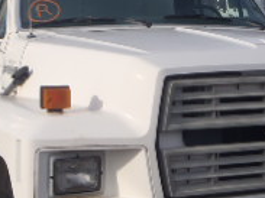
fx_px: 750
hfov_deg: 20.0
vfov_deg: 15.1
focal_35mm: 98
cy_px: 72
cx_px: 135
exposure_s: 1/640
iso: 80
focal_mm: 5
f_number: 4.5
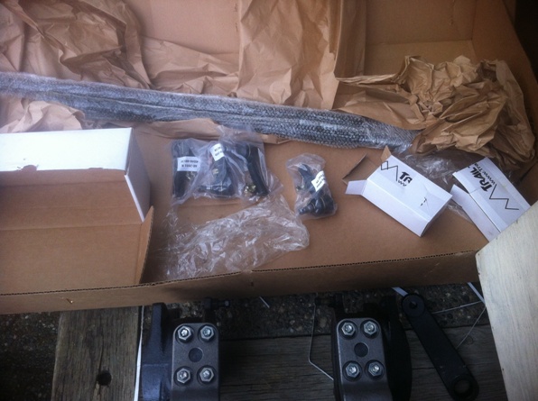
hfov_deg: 52.7
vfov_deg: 40.6
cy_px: 200
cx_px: 269
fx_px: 543
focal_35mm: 35
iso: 100
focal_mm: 3.85
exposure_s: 1/120
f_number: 2.8
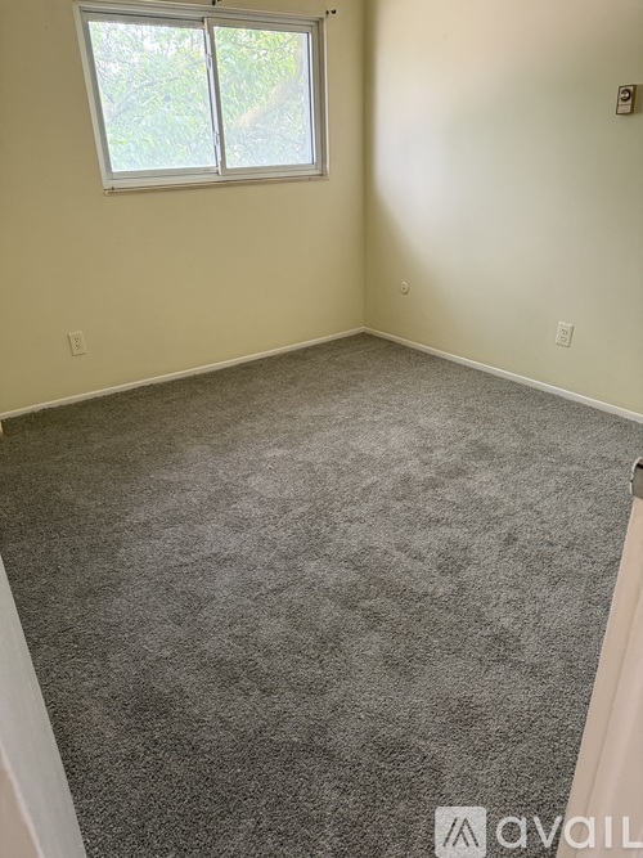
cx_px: 322
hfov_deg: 56.8
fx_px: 595
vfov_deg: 71.6
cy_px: 429
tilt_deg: -24.2
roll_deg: +1.7
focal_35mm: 24
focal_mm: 6.76
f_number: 1.78
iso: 400
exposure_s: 1/60
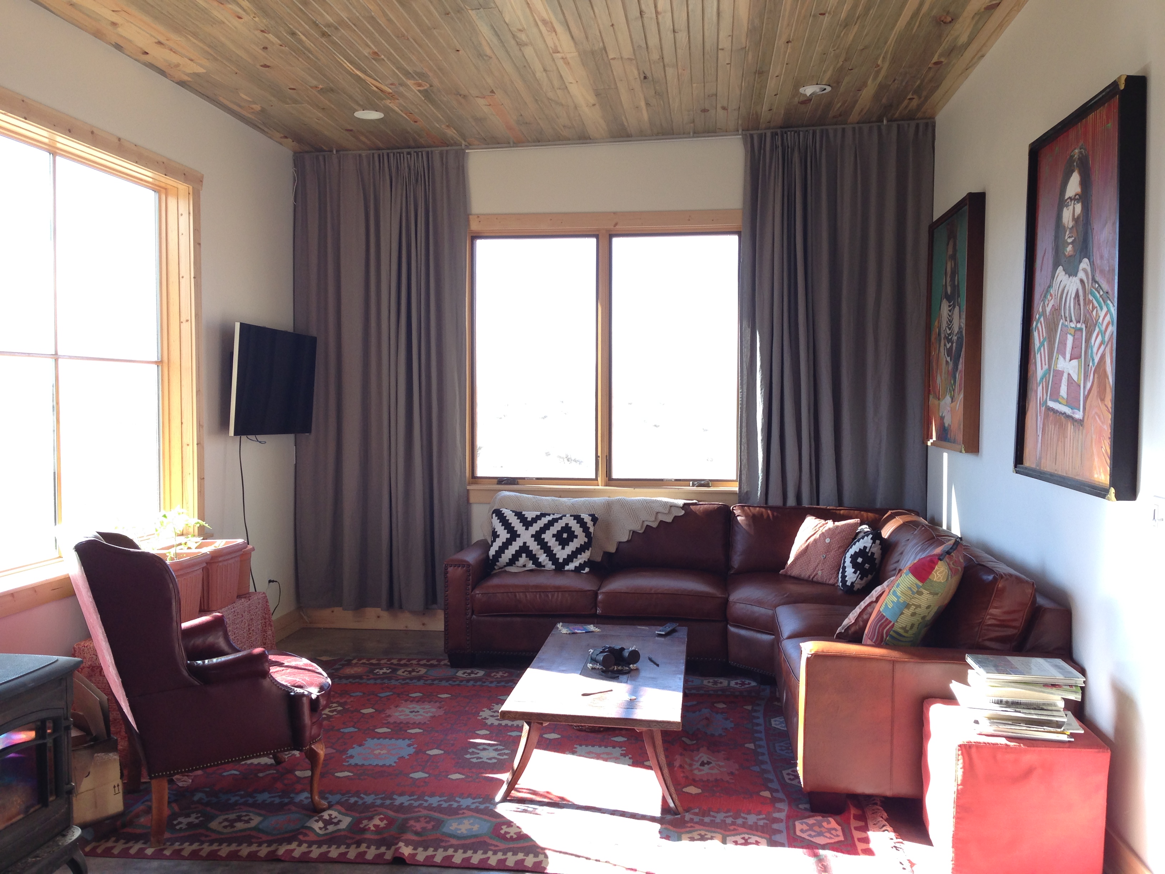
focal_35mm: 33
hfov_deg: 55.4
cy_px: 437
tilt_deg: -3.2
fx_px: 1111
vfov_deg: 42.9
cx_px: 582
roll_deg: +1.2
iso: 50
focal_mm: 4.12
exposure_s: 1/60
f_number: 2.4
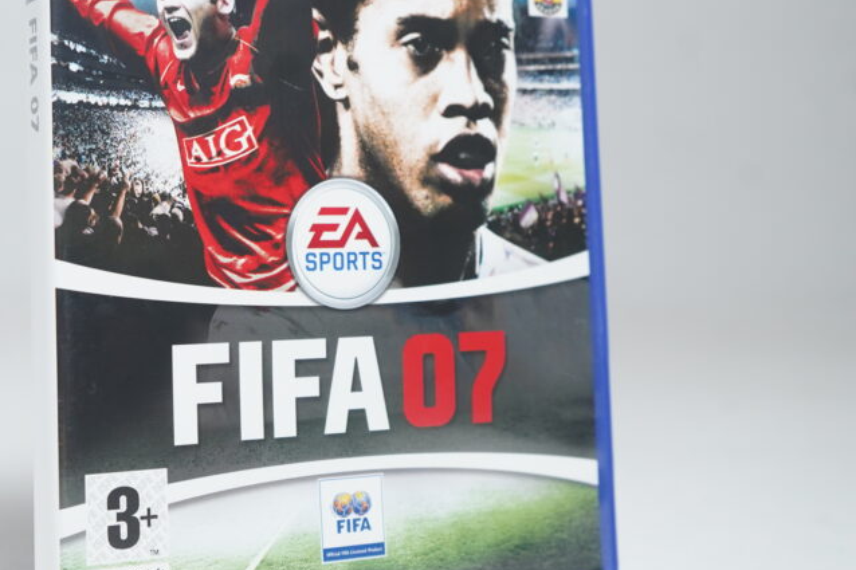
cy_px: 169
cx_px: 310
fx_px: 1521
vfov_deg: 21.1
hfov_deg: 31.3
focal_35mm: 64
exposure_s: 1/40
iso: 1000
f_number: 5
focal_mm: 34
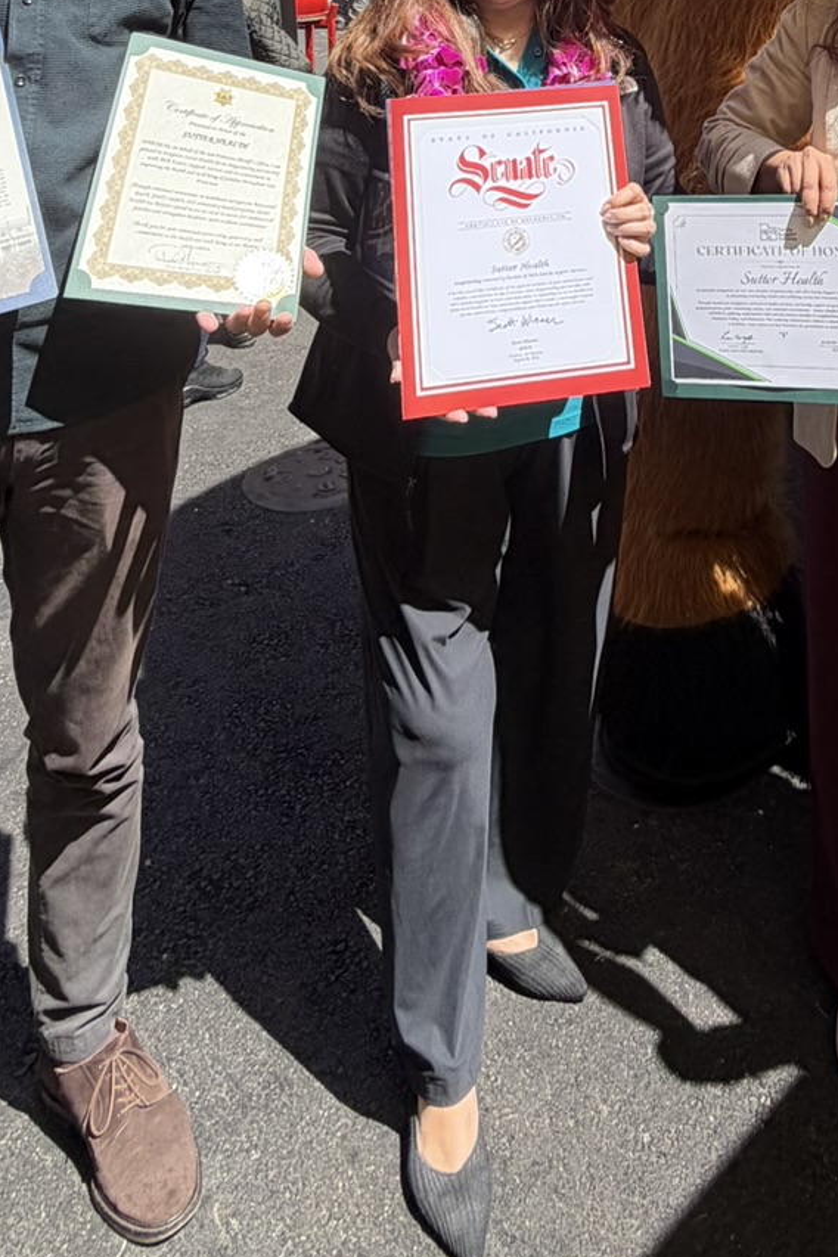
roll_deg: +0.6
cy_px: -80
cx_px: 658
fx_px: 1222
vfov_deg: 43.8
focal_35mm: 35
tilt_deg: -1.1
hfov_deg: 36.7
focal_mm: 2.22
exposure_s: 1/770
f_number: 2.2
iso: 40
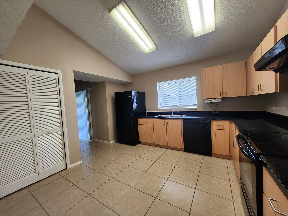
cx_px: 144
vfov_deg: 89.9
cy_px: 108
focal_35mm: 13
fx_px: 108
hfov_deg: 106.2
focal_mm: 1.74
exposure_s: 1/60
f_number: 2.2
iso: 125
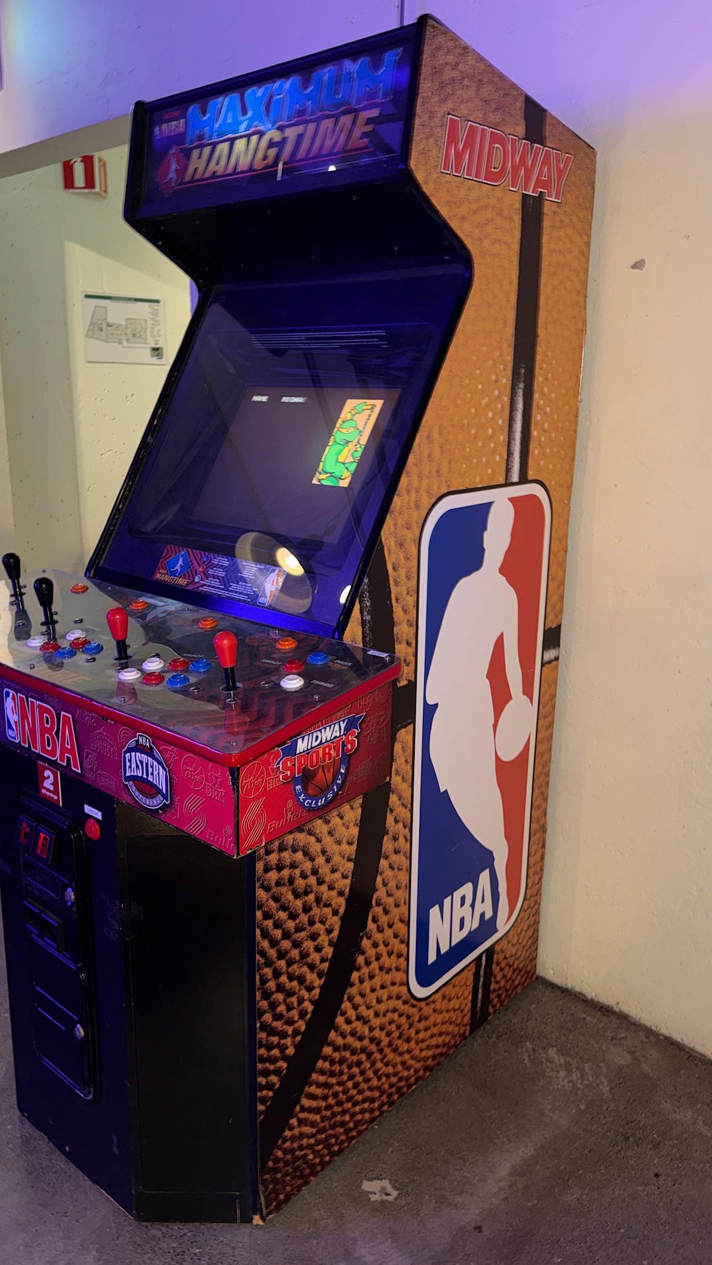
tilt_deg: -12.7
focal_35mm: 27
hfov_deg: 42.8
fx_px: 906
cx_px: 313
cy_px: 616
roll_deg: +0.4
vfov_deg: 69.8
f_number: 1.78
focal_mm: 6.76
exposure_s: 1/7
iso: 100
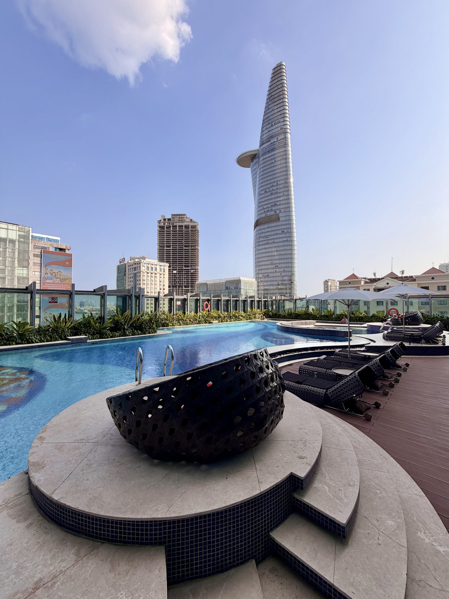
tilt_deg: +1.8
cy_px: 300
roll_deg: +0.2
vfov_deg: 102.1
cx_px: 224
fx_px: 242
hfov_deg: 85.7
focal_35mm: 14
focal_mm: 2.22
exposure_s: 1/770
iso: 20
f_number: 2.2
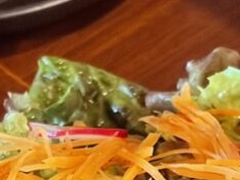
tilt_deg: -47.5
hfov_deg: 8.7
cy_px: 326
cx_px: 204
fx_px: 1567
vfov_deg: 6.4
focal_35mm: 226
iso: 320
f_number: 1.6
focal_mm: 5.96
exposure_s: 1/25
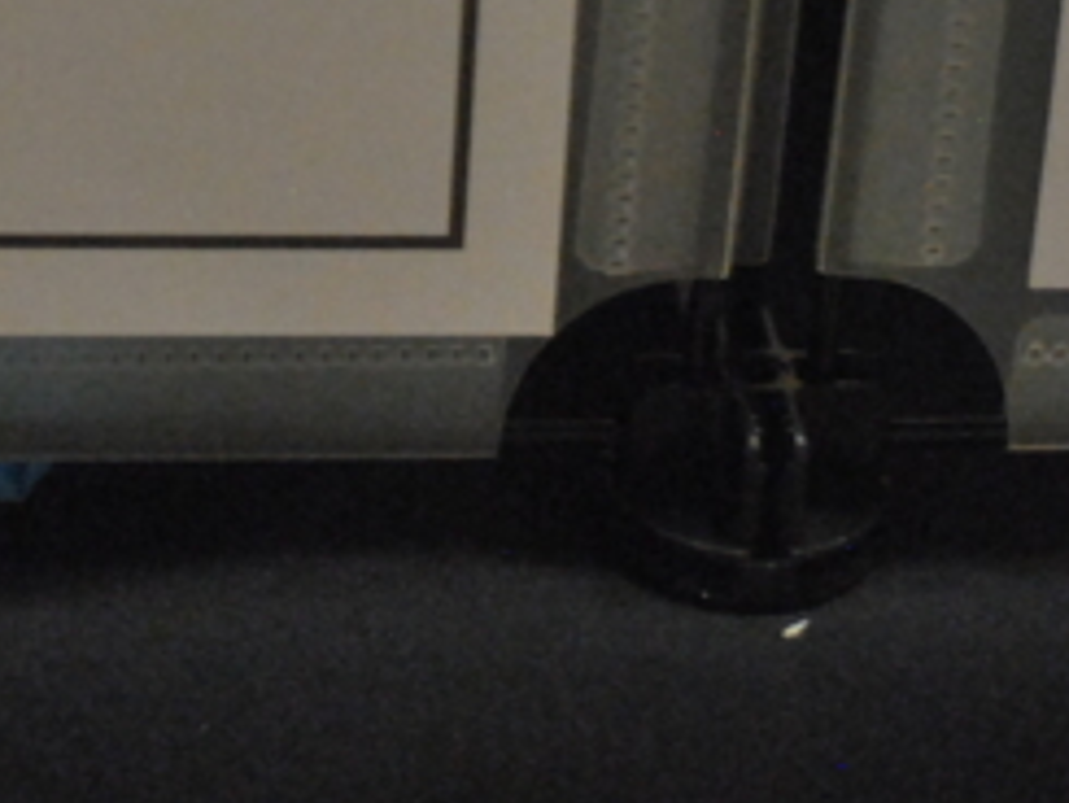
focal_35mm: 236
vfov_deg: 6.3
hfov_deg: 8.2
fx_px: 7292
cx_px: -532
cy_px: -203
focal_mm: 50
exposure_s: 1/160
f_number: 2.2
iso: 1600
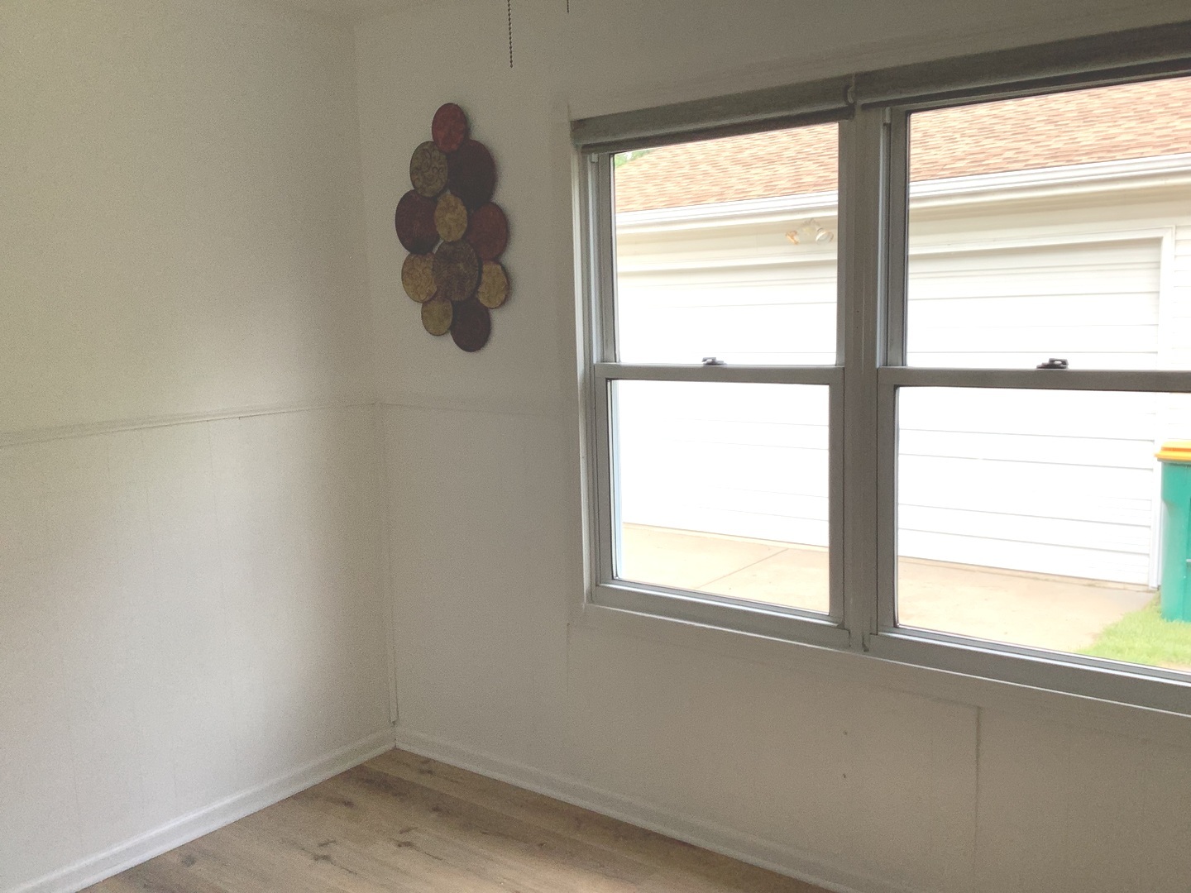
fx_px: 1067
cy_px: 446
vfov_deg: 45.4
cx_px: 596
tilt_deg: -6.6
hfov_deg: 58.4
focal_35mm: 31
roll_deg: +2.1
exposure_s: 1/332
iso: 25
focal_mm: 3.3
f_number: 2.4
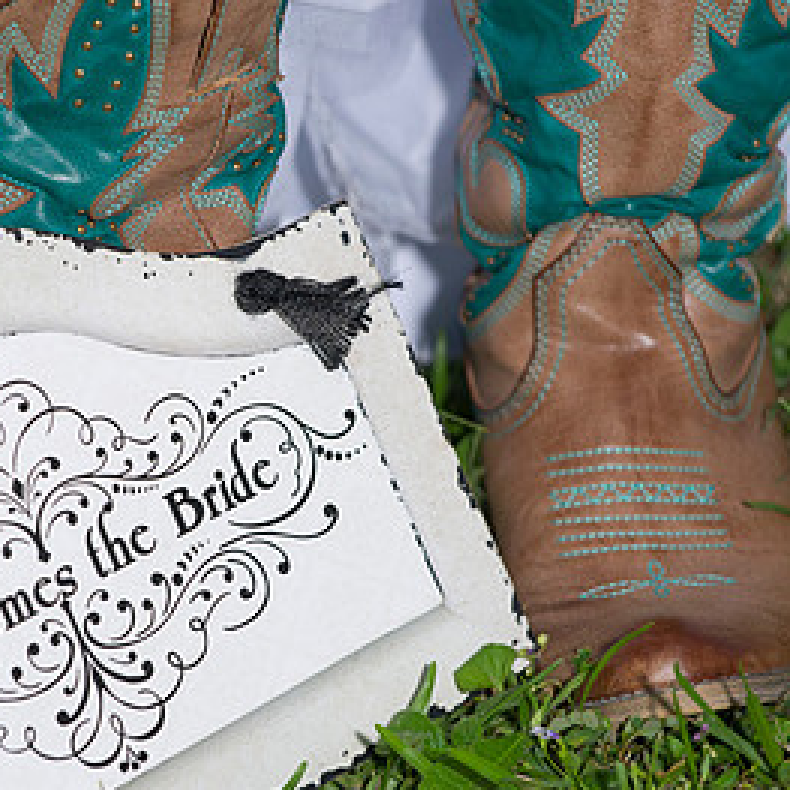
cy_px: 484
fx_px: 7488
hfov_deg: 6.0
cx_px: 204
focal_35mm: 290
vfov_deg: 6.0
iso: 200
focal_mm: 155
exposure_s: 1/250
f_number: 3.5
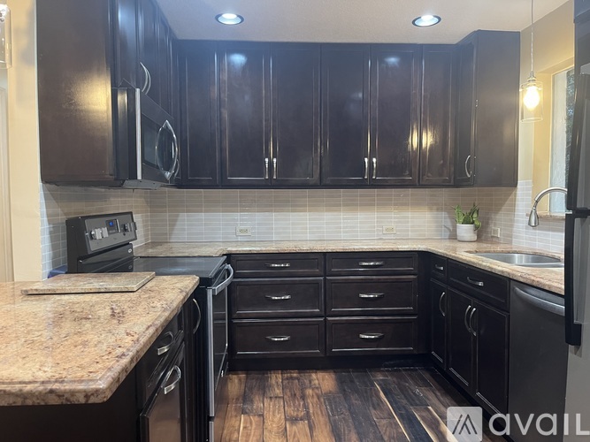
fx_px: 443
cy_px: 221
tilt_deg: -3.3
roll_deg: +0.3
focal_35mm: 26
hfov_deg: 67.3
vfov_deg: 53.0
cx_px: 295
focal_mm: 5.1
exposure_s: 1/60
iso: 320
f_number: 1.6
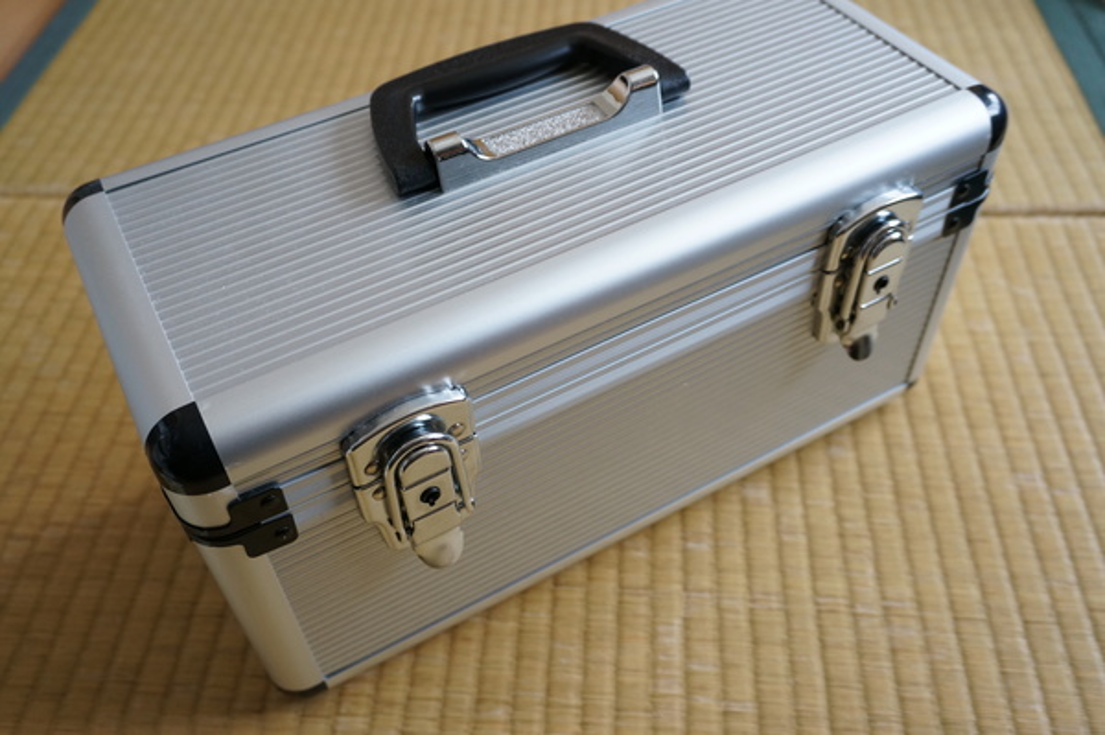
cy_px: 368
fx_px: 966
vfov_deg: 41.6
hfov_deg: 59.5
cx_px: 552
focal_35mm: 32
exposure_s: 1/60
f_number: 4
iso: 640
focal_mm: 21
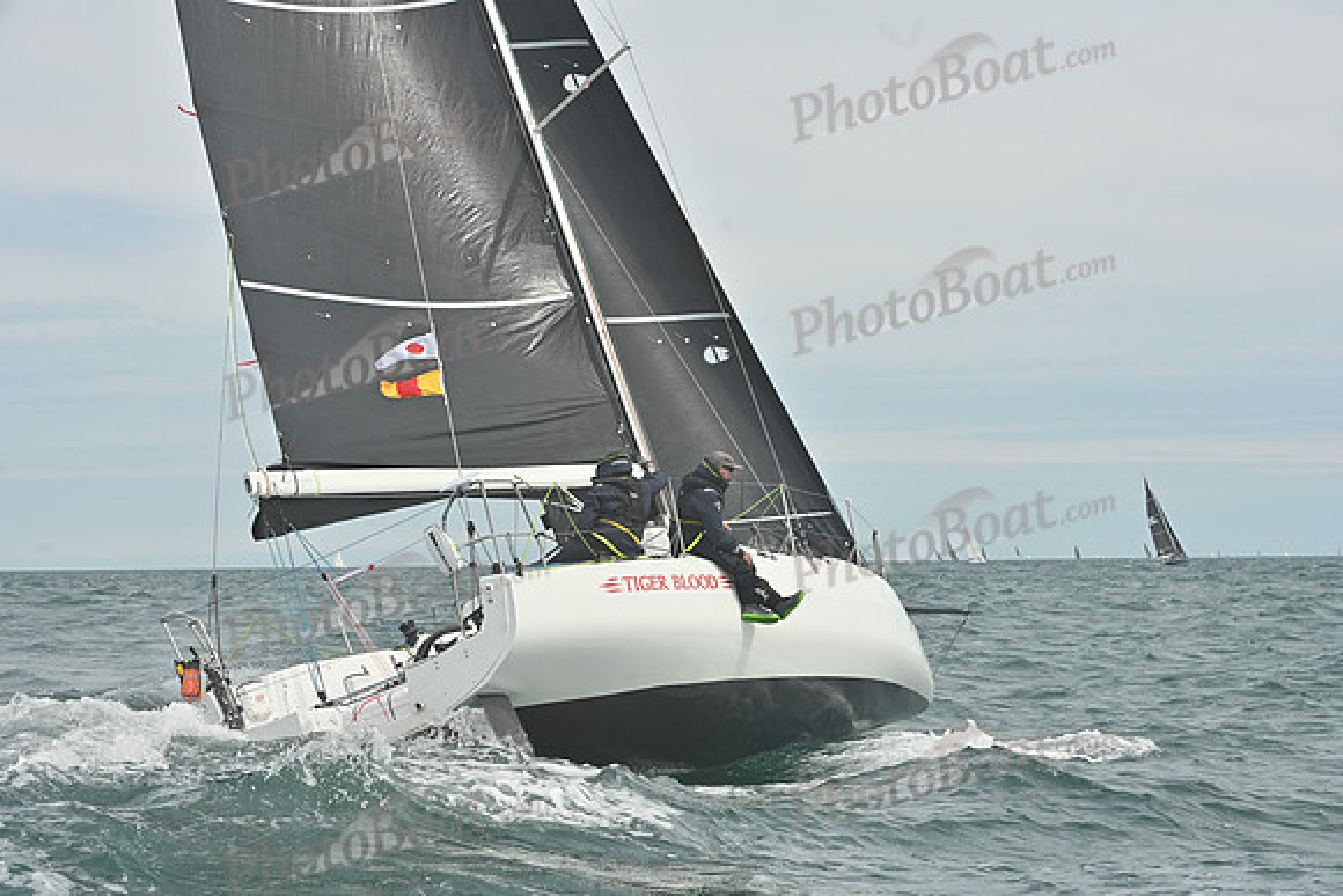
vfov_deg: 19.5
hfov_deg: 28.8
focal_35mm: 70
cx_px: 672
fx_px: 2612
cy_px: 448
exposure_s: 1/1250
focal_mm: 70
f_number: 10
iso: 320
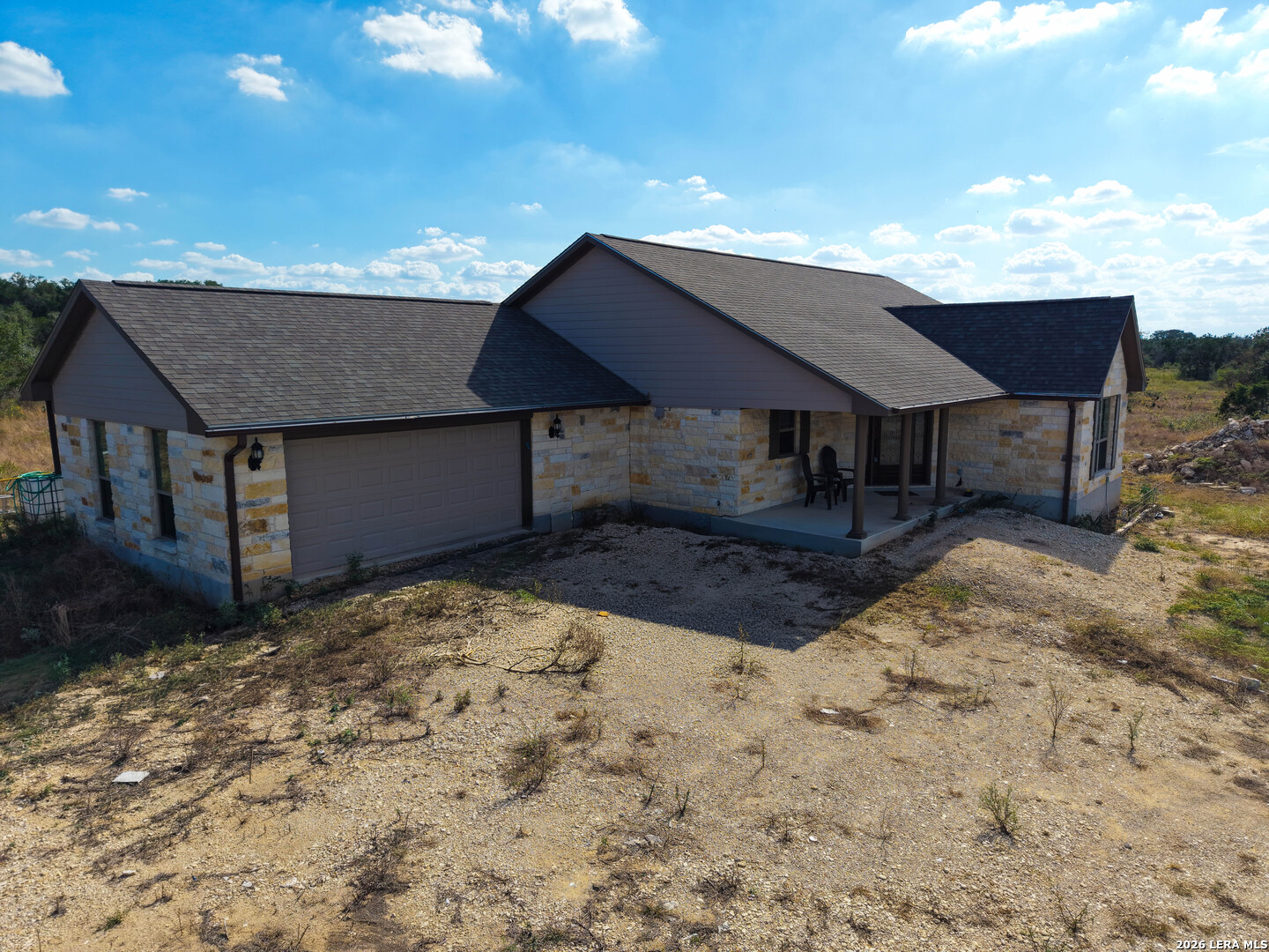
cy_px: 476
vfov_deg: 56.8
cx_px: 634
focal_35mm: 24
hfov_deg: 71.6
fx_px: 880
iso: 140
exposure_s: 1/4000
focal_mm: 8.67
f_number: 1.8
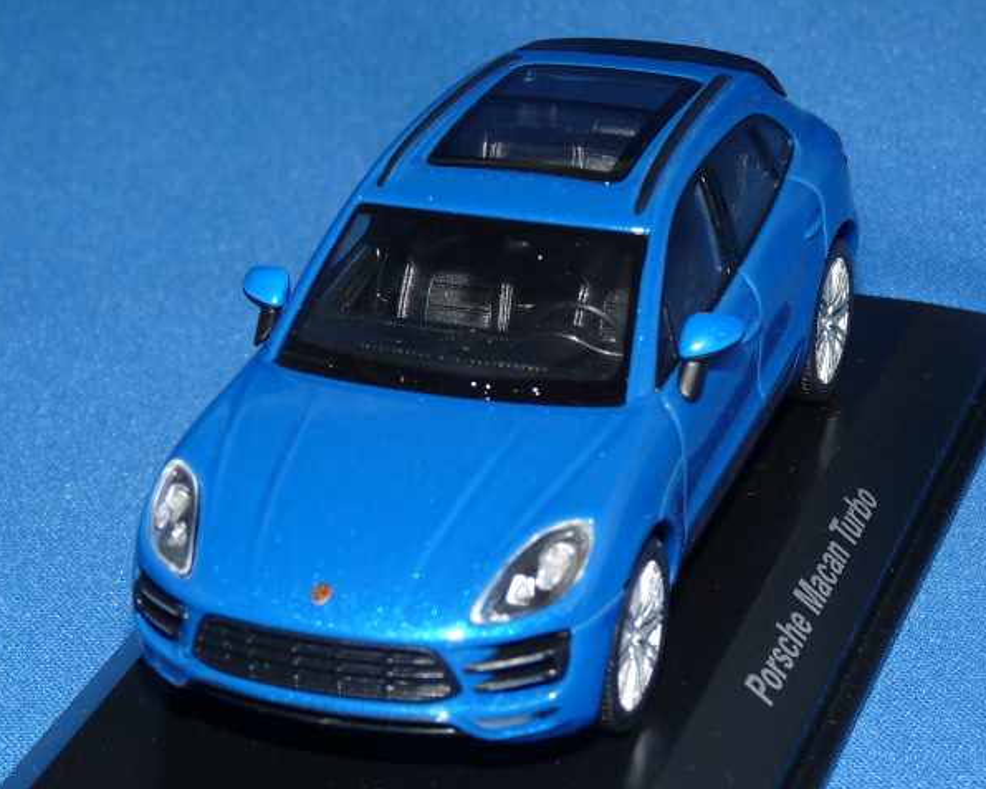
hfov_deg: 17.5
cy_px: 394
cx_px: 510
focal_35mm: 110
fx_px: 3211
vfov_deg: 14.0
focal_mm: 10.4
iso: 100
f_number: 3.2
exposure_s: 1/30
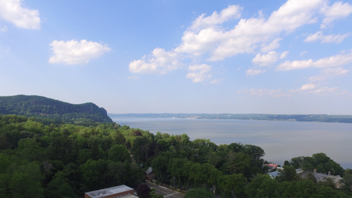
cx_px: 176
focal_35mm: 22
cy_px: 116
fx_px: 205
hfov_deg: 81.2
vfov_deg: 51.2
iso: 100
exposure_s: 1/976
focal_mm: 3.61
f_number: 2.8
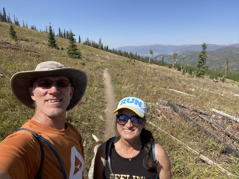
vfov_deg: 58.9
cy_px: 90
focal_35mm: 23
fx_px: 159
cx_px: 120
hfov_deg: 73.9
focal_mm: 2.71
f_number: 2.2
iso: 25
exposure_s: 1/772
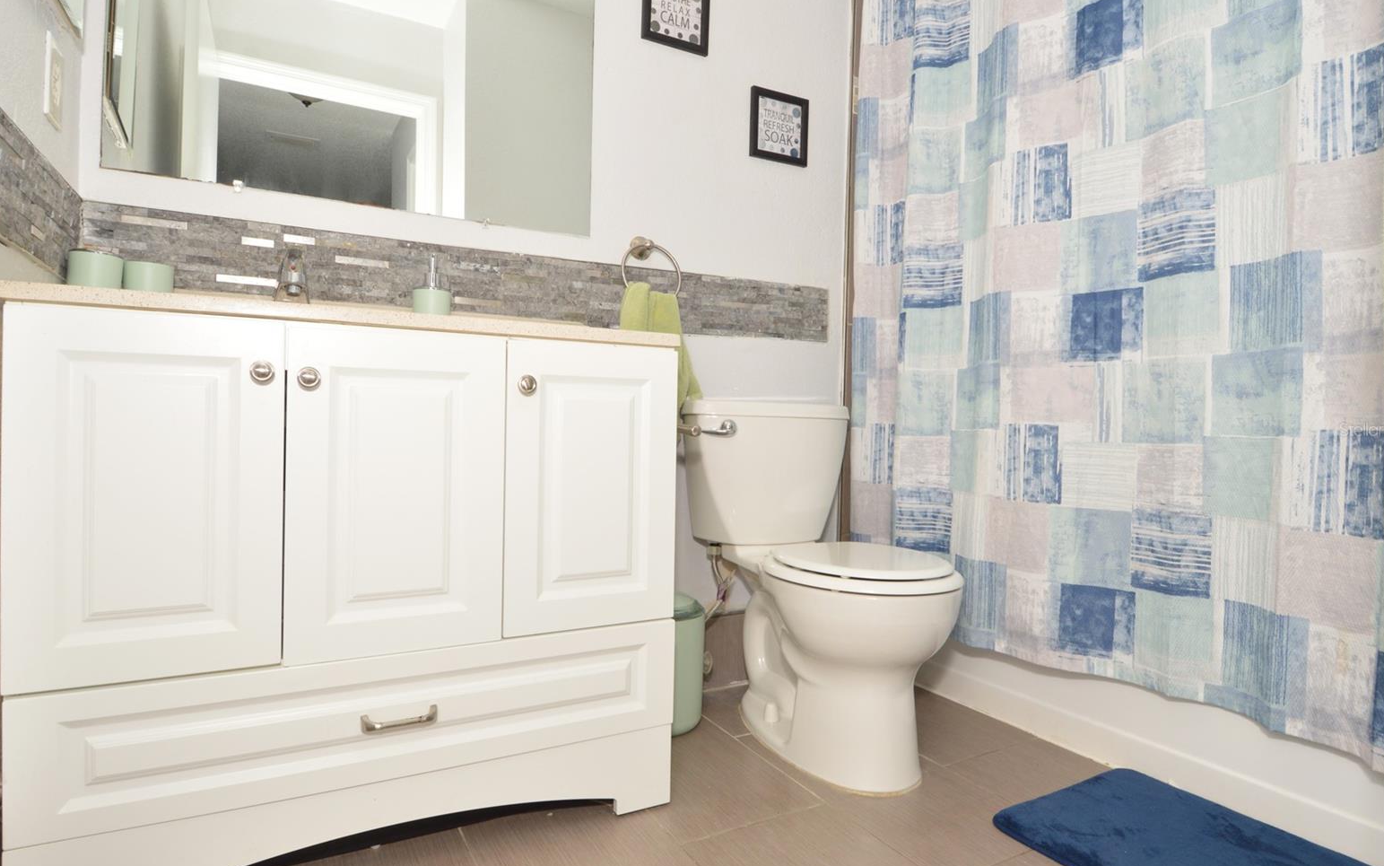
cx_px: 701
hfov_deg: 88.0
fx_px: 717
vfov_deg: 62.2
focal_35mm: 19
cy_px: 429
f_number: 10
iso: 400
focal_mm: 12
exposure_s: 1/100
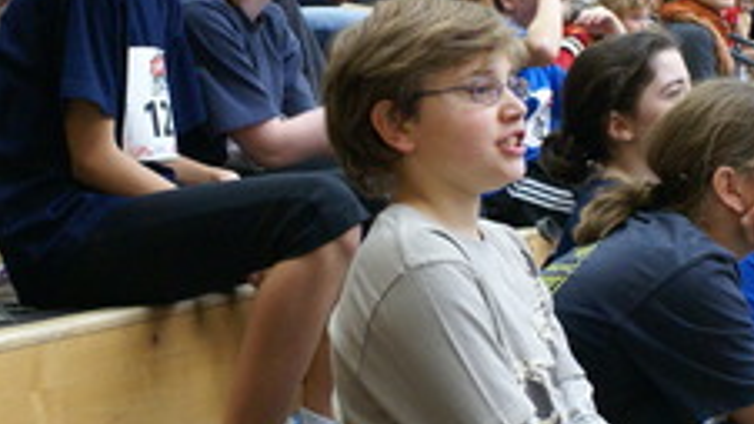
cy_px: 234
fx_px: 1799
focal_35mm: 90
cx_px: 360
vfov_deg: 13.4
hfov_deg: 23.7
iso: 800
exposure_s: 1/30
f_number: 4.5
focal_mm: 24
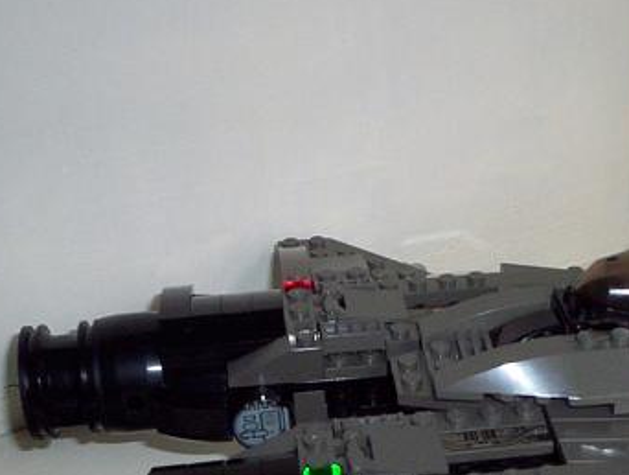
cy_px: 360
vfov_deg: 21.2
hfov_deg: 27.6
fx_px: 1256
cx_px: 486
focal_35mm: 69
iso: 140
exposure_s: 1/60
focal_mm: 4.99
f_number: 4.5
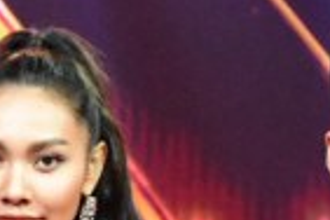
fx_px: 2739
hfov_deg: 6.8
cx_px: -133
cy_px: 509
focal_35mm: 299
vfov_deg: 4.5
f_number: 4.2
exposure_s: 1/500
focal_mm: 35
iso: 8000
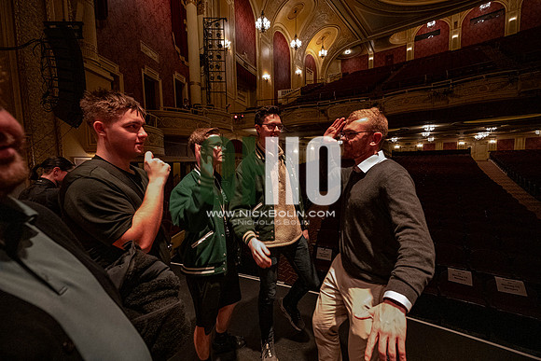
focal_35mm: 14
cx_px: 270
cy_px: 180
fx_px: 210
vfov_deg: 81.2
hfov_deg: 104.2
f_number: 4
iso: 16000
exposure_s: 1/160
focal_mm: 14
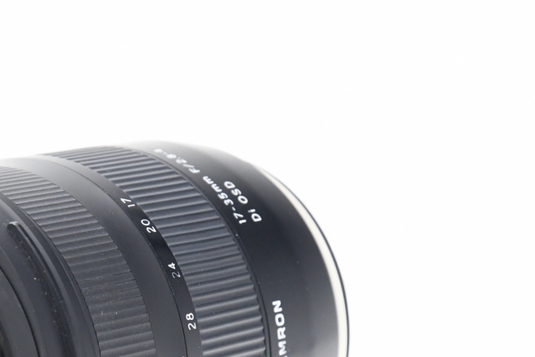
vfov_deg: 6.9
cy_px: 366
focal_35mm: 198
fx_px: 2942
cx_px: 42
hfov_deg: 10.3
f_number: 6.3
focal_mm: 52
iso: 1250
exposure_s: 1/125
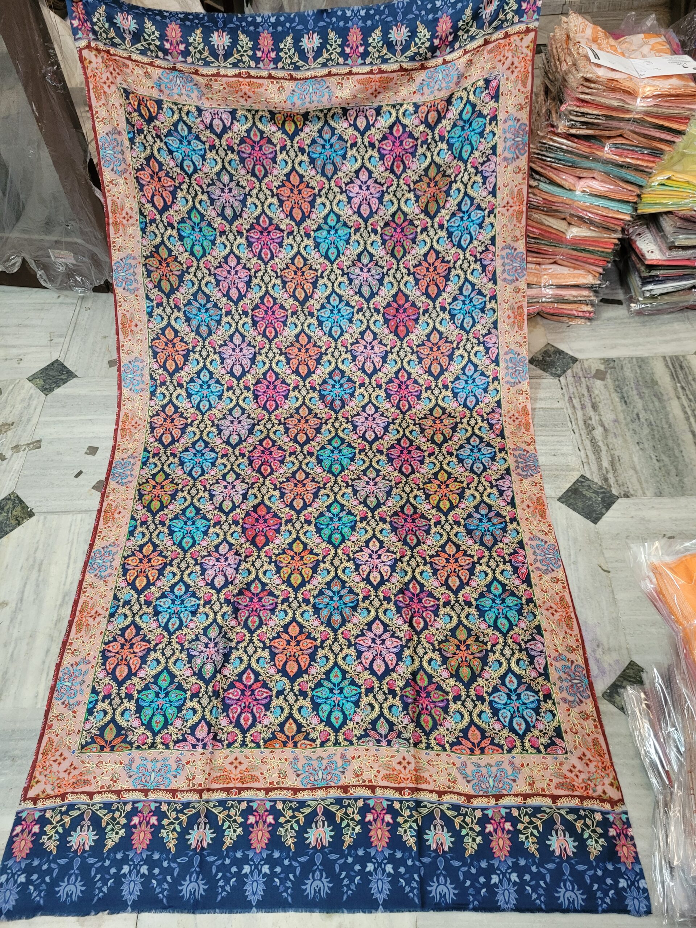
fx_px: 697
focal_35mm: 26
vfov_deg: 67.3
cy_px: 464
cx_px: 348
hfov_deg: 53.1
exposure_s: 1/50
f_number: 1.8
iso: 400
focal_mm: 5.4
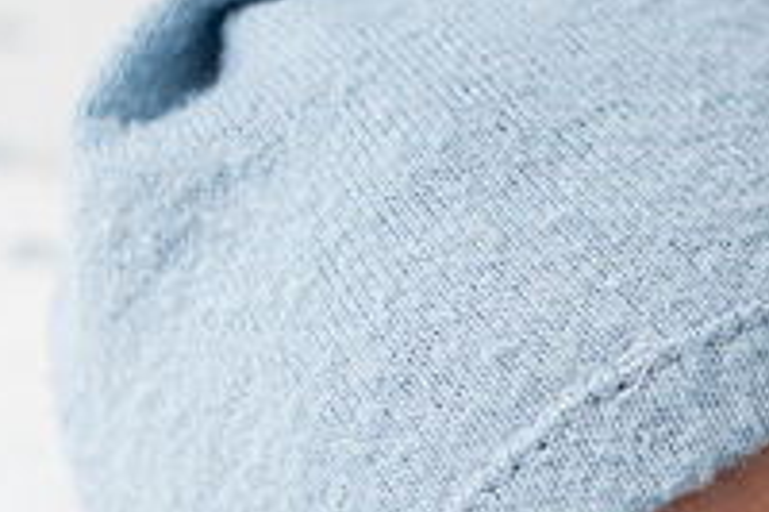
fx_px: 4781
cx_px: 1638
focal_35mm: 224
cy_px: 833
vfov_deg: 6.0
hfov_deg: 8.6
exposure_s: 1/160
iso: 125
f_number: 2.5
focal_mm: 35
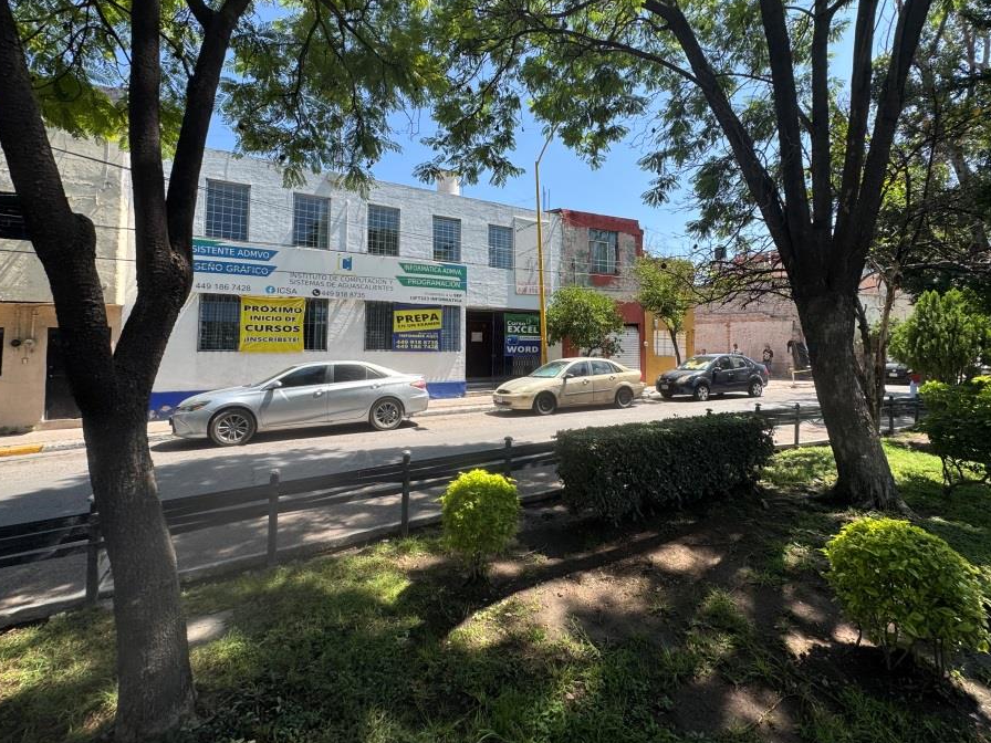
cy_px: 322
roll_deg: -2.2
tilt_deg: +6.2
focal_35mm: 16
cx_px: 517
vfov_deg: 77.7
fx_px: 458
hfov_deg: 94.4
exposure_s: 1/910
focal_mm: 2.22
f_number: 2.2
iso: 40
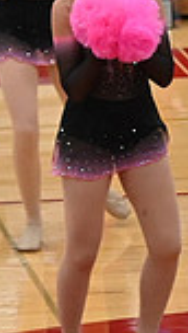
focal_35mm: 627
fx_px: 5532
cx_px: 581
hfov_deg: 1.9
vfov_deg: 3.4
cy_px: 135
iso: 8000
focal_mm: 105
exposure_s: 1/400
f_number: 4
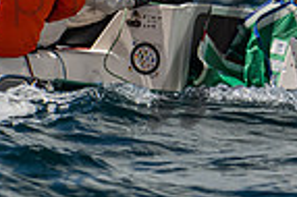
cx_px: -22
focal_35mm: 1129
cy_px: -106
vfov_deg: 1.2
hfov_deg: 1.8
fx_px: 9304
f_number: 6.3
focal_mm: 240
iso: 400
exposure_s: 1/4000
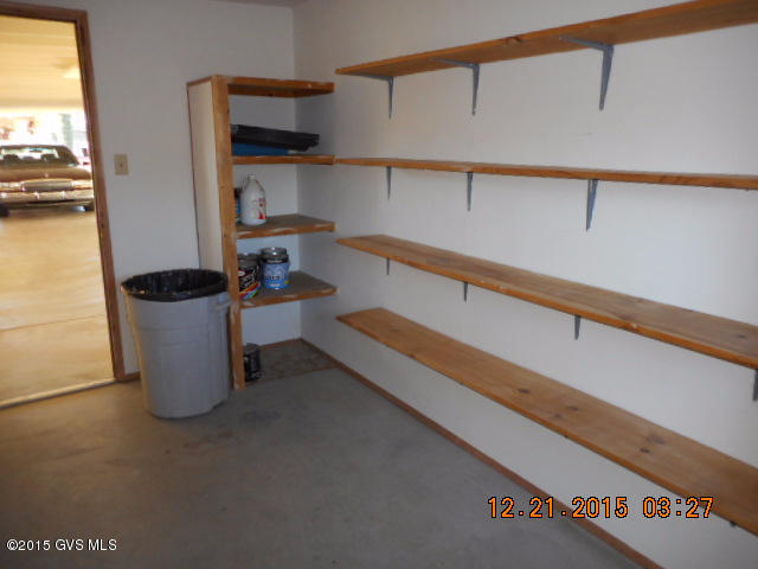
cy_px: 284
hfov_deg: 69.4
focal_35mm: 25
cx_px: 379
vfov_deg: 54.9
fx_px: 547
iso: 220
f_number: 3.7
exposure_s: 1/25
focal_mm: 4.5
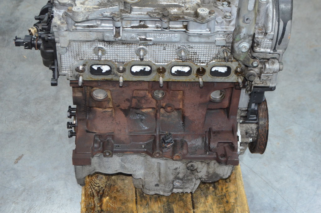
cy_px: 106
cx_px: 160
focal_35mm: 60
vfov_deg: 22.5
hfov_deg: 33.5
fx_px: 534
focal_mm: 40
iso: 2200
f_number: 5.3
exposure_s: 1/60
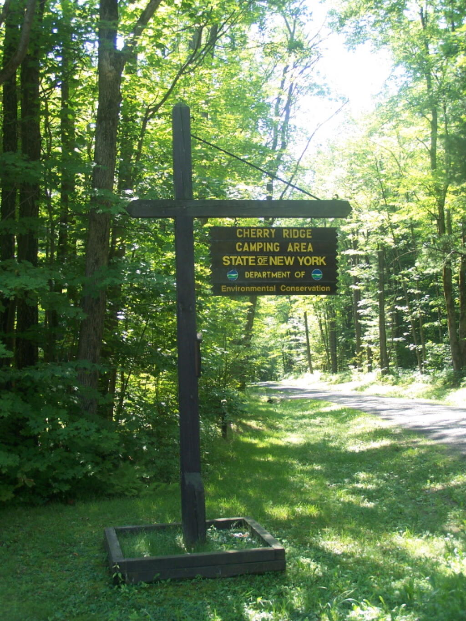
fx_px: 1005
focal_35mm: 56
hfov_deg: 26.1
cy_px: 310
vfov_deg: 34.3
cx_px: 233
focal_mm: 9.3
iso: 80
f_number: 3.1
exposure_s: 1/80
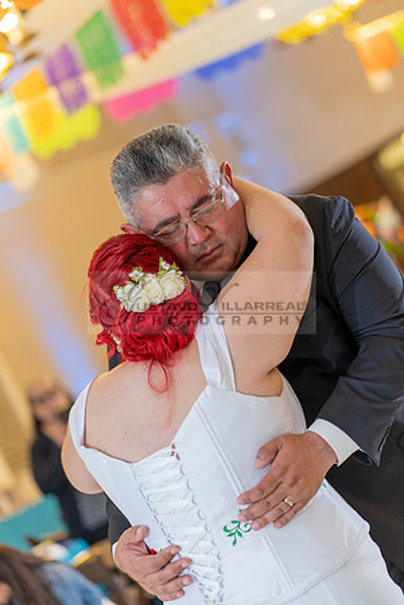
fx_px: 1431
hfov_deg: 16.1
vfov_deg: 23.9
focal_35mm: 85
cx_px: 202
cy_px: 302
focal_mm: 85
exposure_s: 1/80
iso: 800
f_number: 2.2
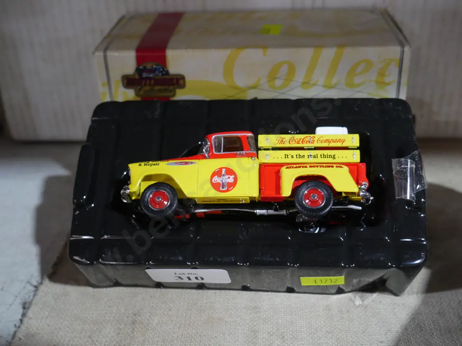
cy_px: 173
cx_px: 231
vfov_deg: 34.3
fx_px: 561
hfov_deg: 44.8
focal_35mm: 42
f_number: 4.6
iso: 1600
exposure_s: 1/60
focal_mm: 21
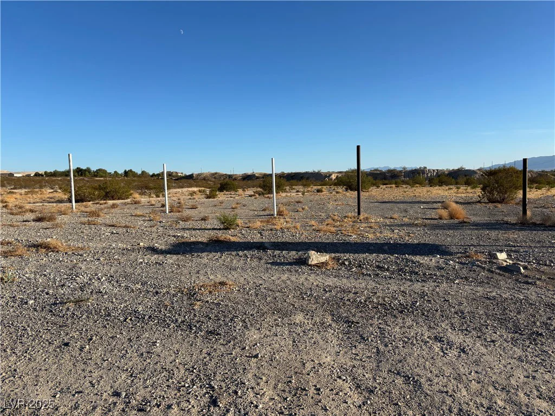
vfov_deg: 53.1
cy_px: 208
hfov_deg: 67.3
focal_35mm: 26
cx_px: 278
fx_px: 417
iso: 50
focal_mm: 5.96
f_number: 1.6
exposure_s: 1/3106
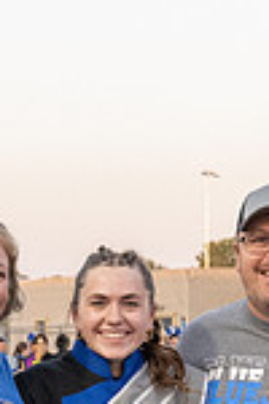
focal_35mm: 199
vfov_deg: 10.3
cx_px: 66
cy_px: 370
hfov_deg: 6.9
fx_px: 2230
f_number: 4.5
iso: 2500
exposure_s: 1/1000
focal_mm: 32
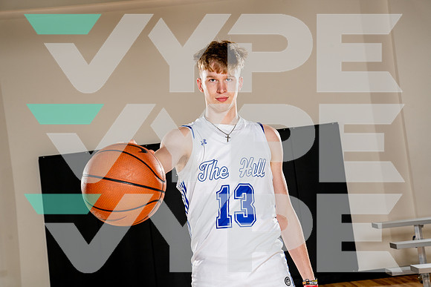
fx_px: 802
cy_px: 144
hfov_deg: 30.1
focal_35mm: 67
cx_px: 216
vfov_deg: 20.3
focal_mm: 67
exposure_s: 1/250
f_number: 8
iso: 250
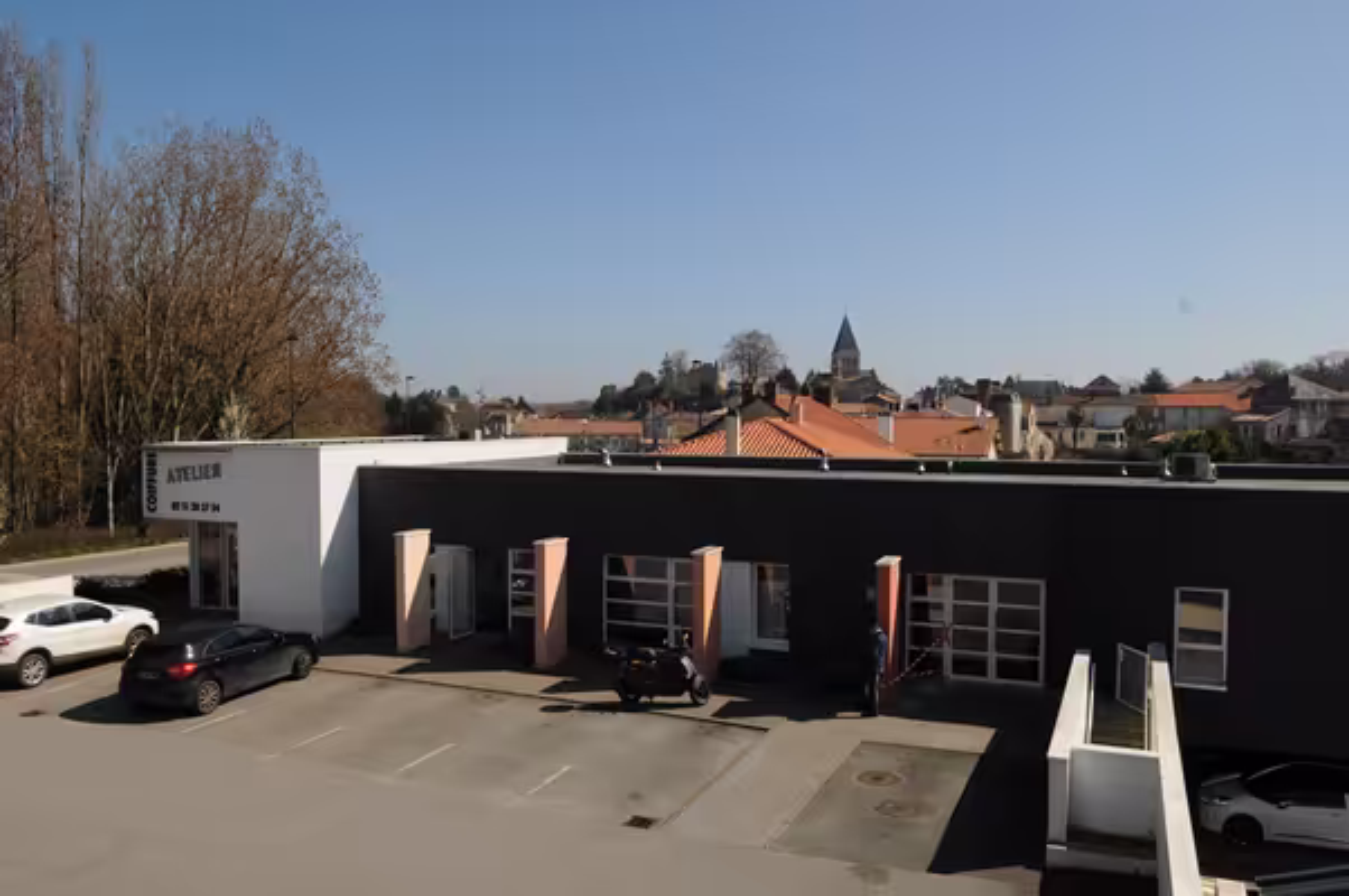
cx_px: 674
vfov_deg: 47.8
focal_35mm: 27
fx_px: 1011
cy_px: 448
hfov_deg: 67.4
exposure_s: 1/400
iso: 200
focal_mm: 18
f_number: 10
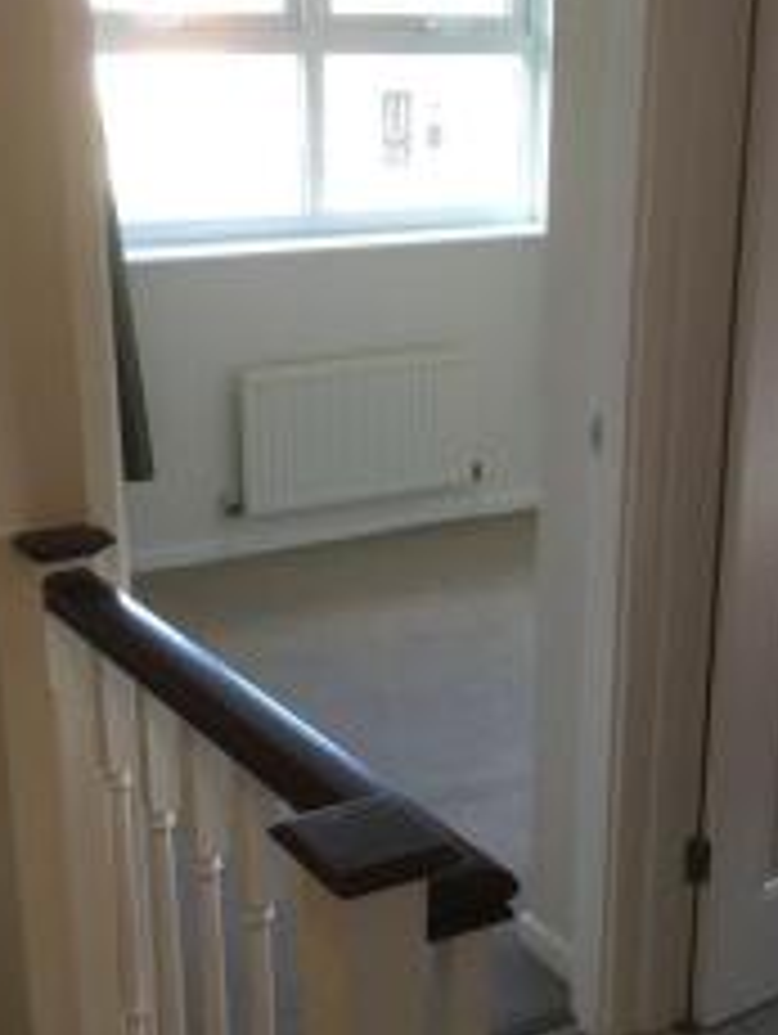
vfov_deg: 34.7
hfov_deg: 26.6
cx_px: 459
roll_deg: +0.8
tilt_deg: -21.9
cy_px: 659
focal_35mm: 55
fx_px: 1645
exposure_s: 1/33
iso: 40
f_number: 2.2
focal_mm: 4.15
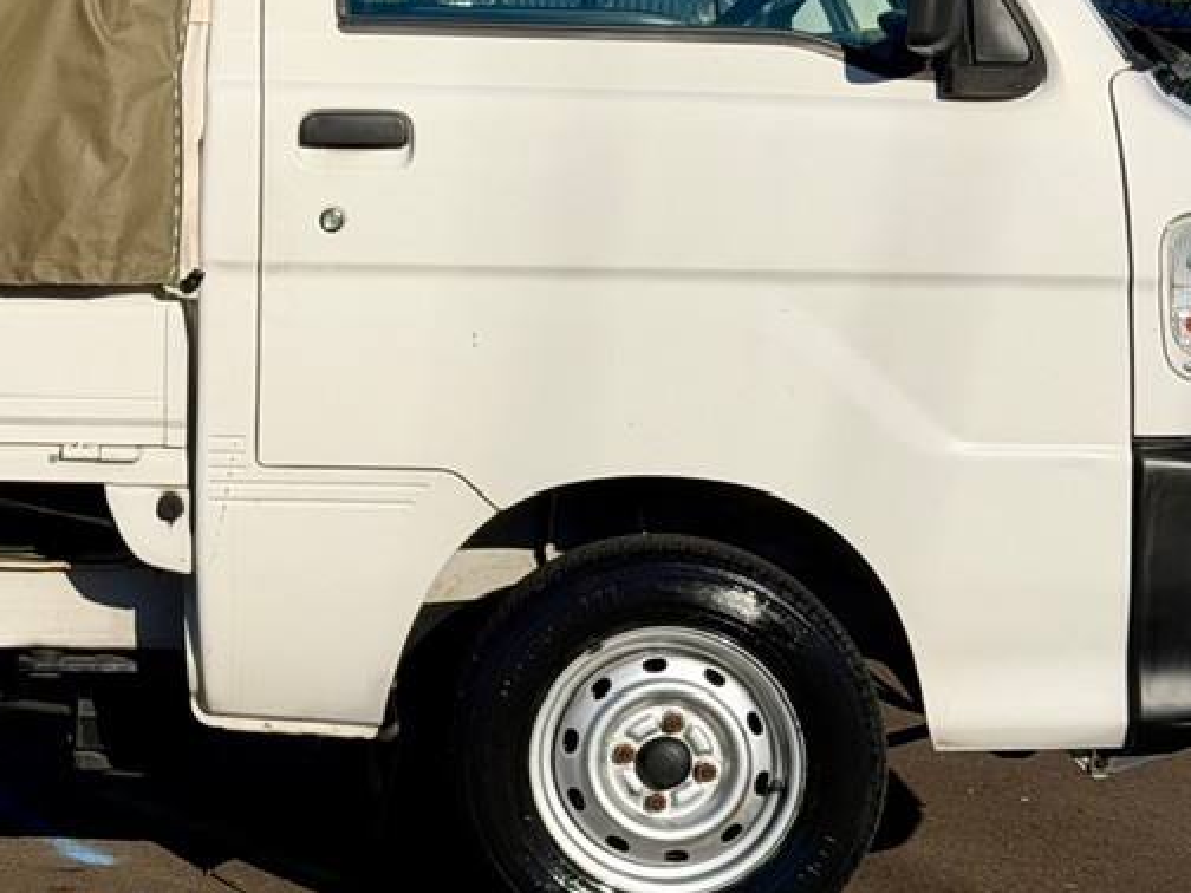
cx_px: -76
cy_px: 139
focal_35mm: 122
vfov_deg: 12.1
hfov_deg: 15.8
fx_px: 4198
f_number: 1.78
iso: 80
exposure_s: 1/11364
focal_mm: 6.76
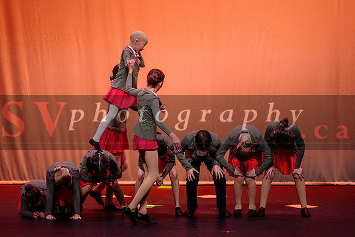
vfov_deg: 7.1
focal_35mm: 192
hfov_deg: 10.7
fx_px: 1898
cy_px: 113
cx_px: 170
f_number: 2.8
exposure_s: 1/640
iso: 1250
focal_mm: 150
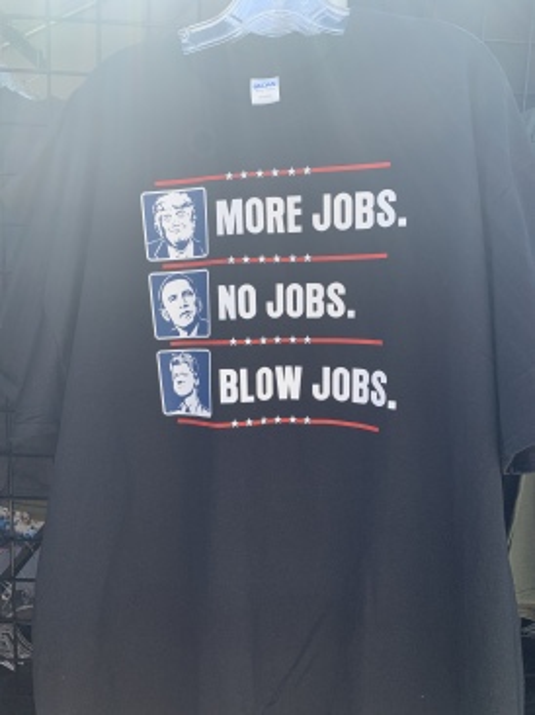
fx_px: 536
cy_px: 358
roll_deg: -3.5
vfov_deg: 67.3
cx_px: 268
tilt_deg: -3.1
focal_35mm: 26
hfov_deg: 53.0
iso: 25
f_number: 1.8
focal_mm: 4.25
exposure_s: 1/627
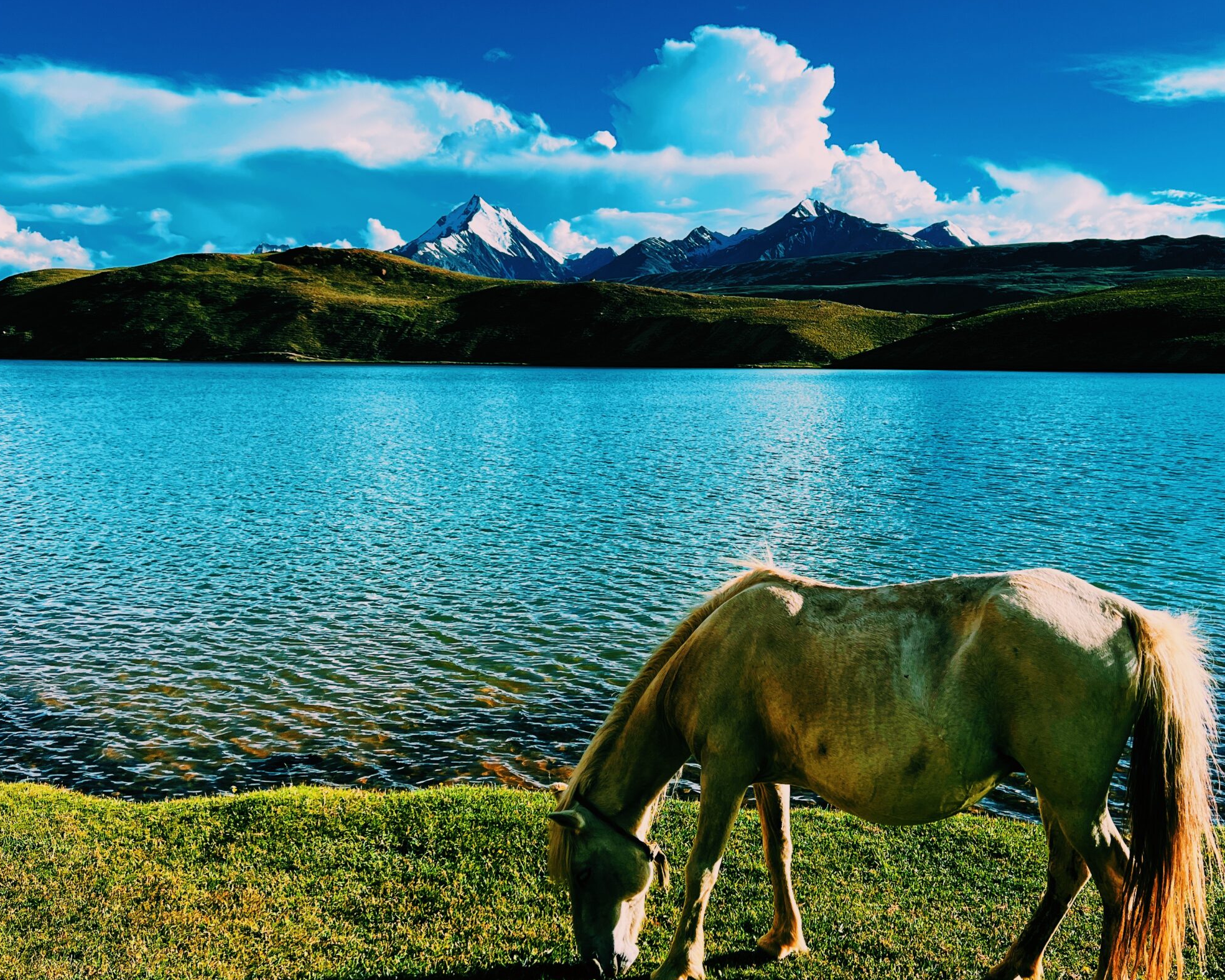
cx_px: 679
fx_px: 1196
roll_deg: -0.1
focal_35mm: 33
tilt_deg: -6.9
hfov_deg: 54.1
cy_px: 506
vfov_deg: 44.5
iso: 50
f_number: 1.5
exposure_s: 1/3571
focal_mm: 5.7
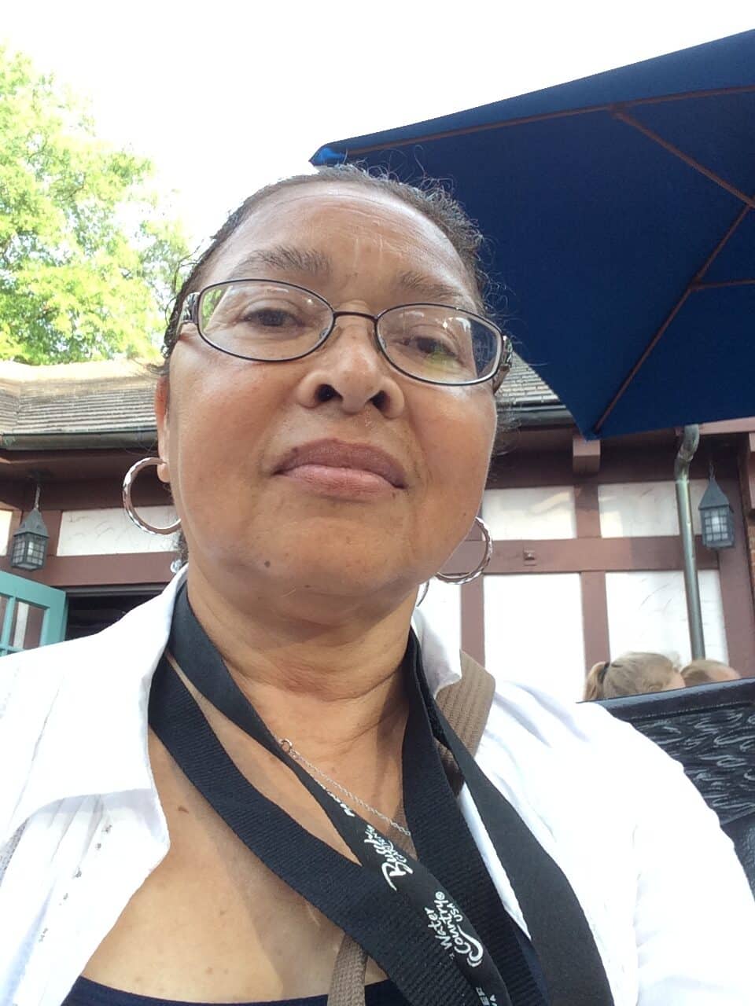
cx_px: 378
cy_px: 503
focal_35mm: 31
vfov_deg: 58.4
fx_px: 902
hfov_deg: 45.4
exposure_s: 1/128
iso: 50
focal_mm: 2.15
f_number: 2.4
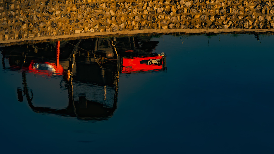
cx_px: 152
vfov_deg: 5.0
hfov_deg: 8.9
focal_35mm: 243
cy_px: 31
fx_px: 1766
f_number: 7.1
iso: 110
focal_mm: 150
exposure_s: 1/40
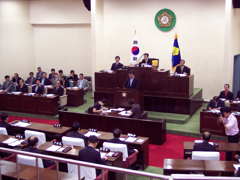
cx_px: 120
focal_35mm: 52
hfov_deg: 36.8
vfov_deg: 28.0
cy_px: 90
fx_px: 361
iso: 200
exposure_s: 1/15
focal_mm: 10.7
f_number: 3.4
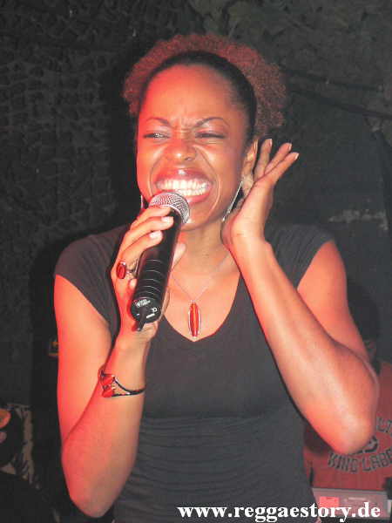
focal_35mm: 78
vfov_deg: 25.0
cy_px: 262
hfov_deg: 18.9
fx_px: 1178
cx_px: 196
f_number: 3.2
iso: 400
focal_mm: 13.4
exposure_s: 1/60
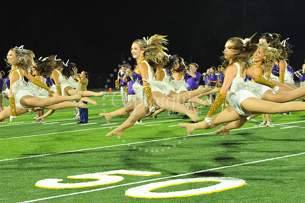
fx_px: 847
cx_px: 152
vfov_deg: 13.7
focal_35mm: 100
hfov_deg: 20.4
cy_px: 102
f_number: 5.6
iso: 5000
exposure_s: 1/250
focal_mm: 100
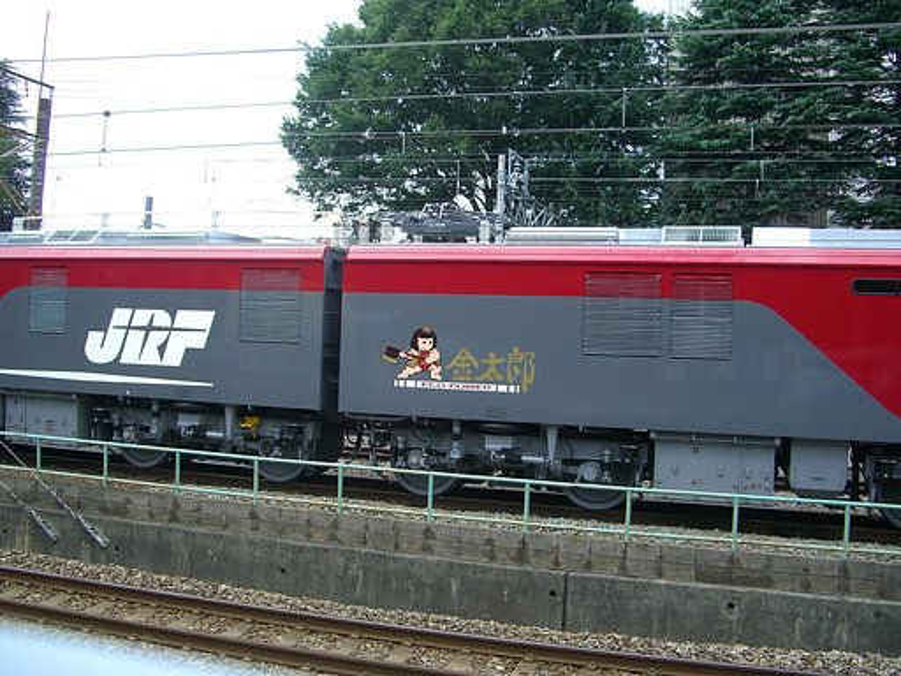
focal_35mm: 38
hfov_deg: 49.0
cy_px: 338
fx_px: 989
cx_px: 450
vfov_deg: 37.7
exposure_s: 1/400
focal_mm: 7.9
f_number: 2.8
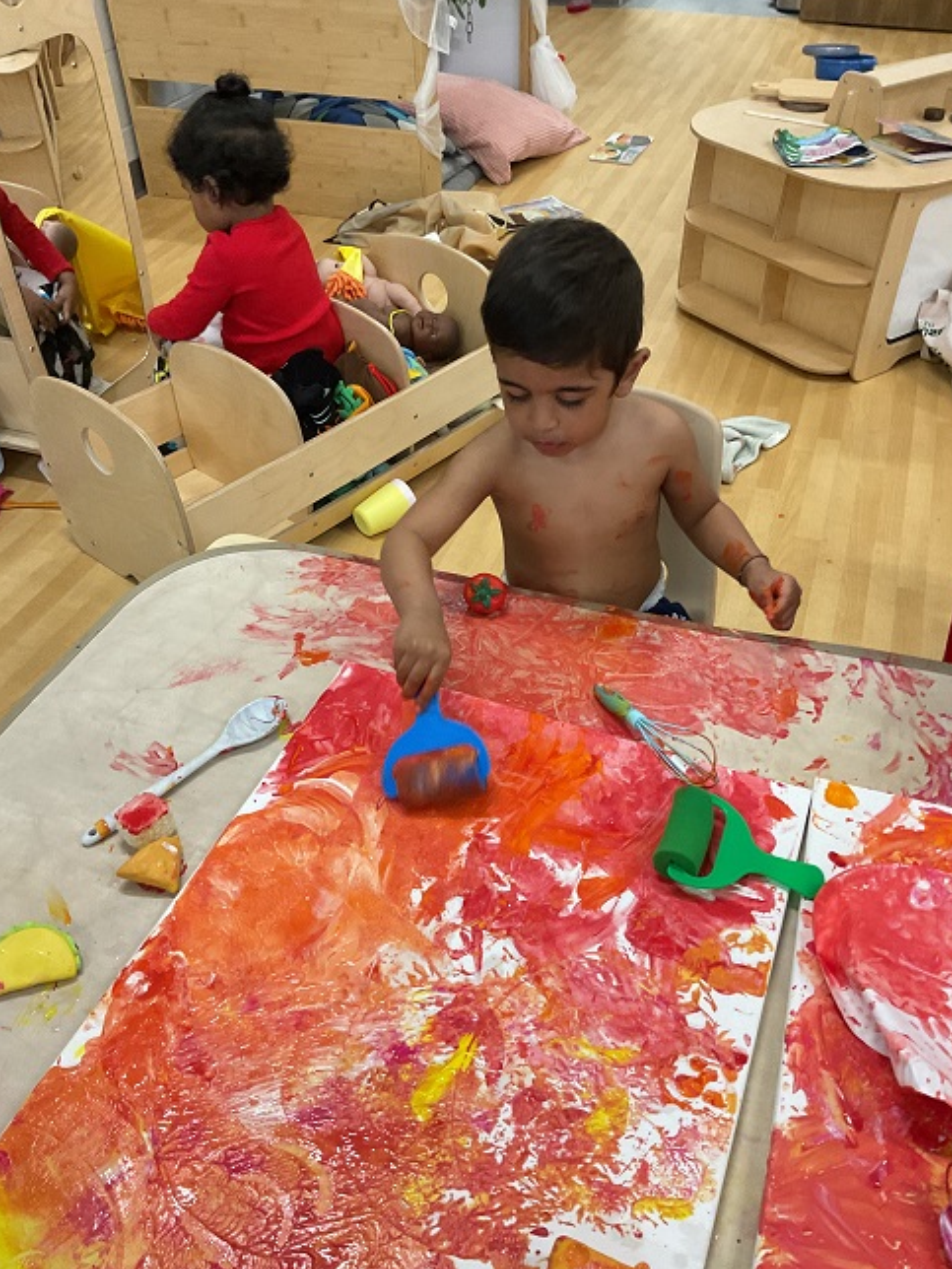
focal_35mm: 30
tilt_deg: -41.6
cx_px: 487
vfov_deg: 60.0
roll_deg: +1.5
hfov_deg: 46.8
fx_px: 1100
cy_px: 623
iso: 200
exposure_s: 1/60
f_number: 1.8
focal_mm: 3
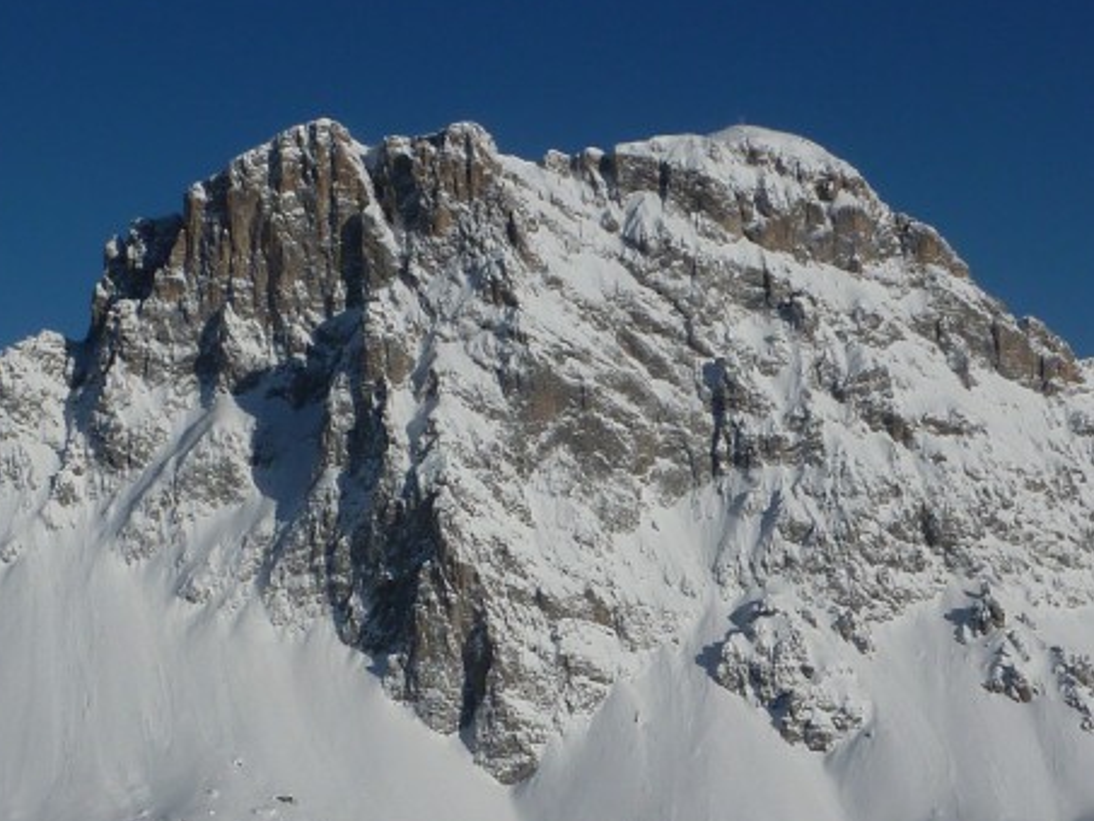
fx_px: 3003
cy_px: 664
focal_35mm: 95
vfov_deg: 15.5
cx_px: 505
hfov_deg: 20.6
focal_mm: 6.9
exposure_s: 1/1600
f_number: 6.3
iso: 80
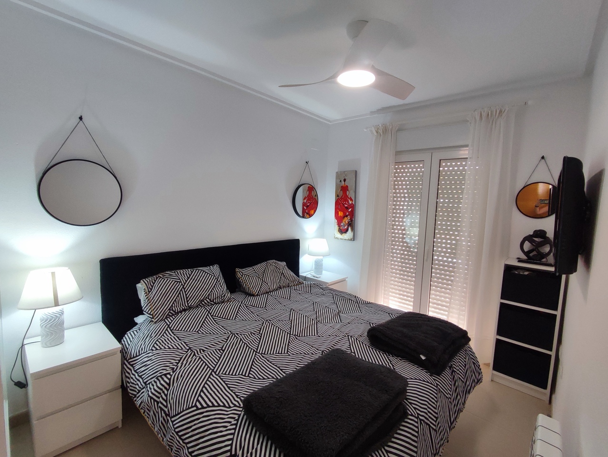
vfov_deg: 78.2
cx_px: 304
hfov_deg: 94.5
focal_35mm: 16
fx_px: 281
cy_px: 228
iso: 272
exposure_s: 1/50
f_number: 2.2
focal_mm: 1.65
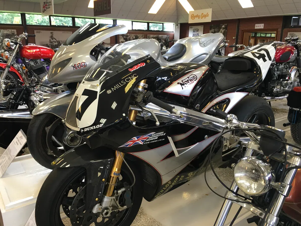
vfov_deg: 48.2
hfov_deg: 61.7
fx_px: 252
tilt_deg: -13.8
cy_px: 113
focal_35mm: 29
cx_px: 150
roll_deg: -0.7
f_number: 2.2
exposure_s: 1/33
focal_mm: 4.15
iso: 50
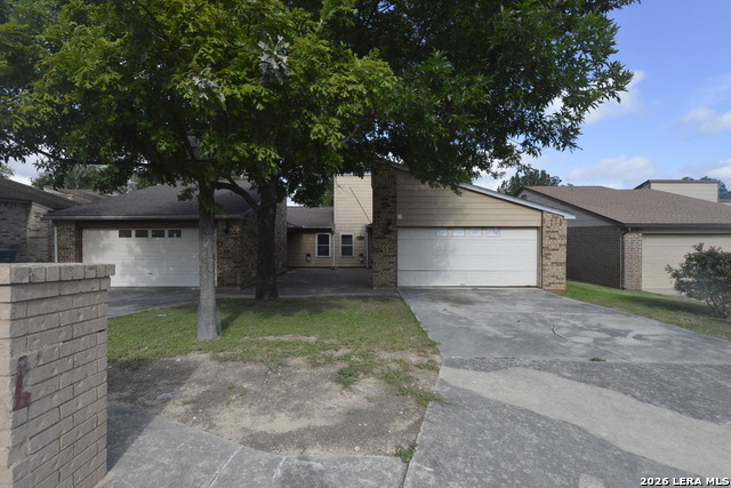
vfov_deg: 67.4
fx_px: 366
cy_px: 244
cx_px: 366
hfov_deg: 90.0
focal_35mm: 18
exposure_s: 1/5000
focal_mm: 18
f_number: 11
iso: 6400
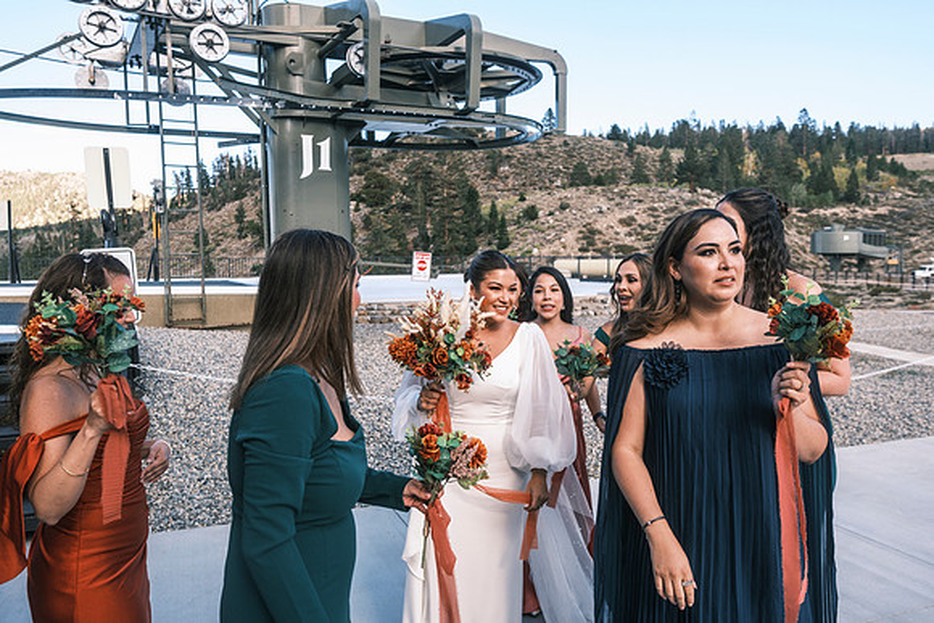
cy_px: 312
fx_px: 701
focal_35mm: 27
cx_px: 467
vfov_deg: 48.0
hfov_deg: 67.4
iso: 125
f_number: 3.6
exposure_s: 1/680
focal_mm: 18
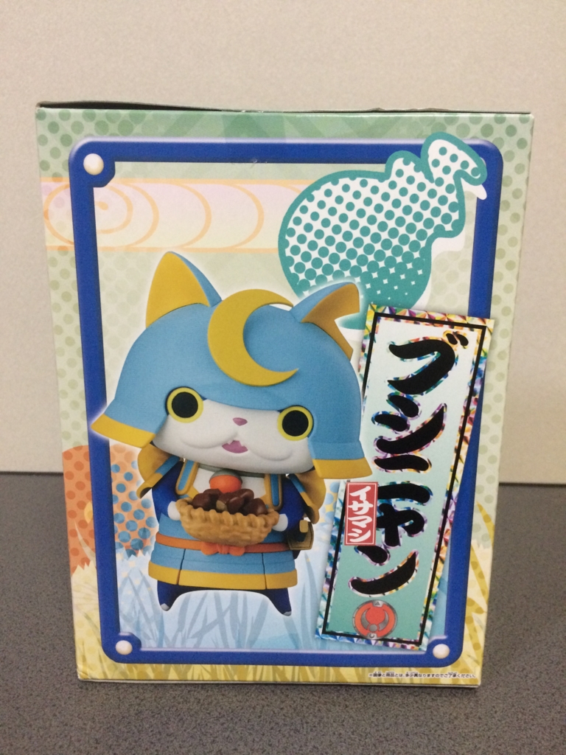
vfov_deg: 61.7
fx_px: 632
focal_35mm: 29
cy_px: 378
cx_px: 283
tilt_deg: -15.6
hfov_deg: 48.2
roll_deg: -0.2
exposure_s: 1/25
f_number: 2.2
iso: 250
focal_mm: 4.15
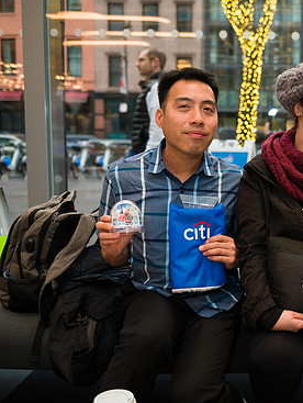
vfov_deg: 42.9
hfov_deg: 31.1
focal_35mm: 44
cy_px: 199
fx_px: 513
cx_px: 284
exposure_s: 1/125
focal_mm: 29
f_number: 3.2
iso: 400
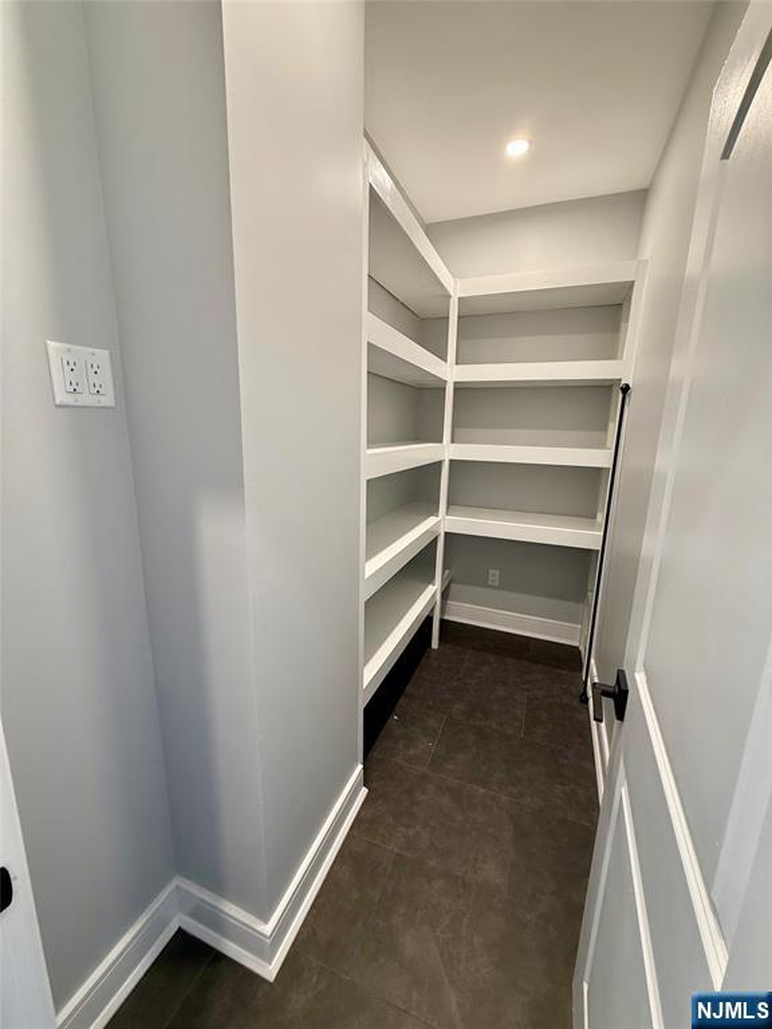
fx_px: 416
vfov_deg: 102.1
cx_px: 386
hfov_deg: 85.7
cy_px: 514
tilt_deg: -11.1
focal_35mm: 14
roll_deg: -1.1
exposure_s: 1/60
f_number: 2.2
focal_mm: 2.22
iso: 250
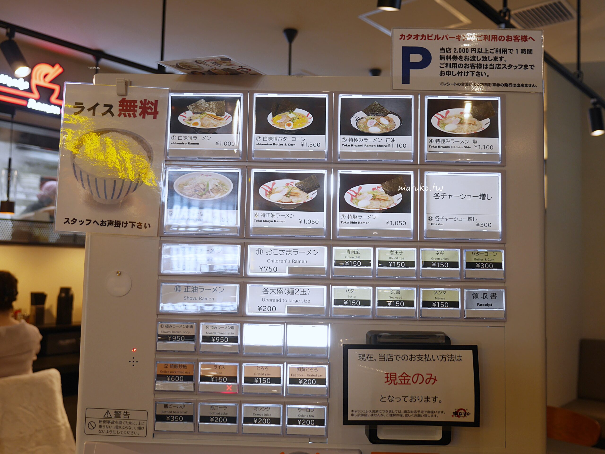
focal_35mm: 34
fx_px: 594
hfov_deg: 53.9
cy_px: 227
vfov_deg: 41.8
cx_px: 302
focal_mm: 17
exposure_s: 1/60
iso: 200
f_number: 2.8
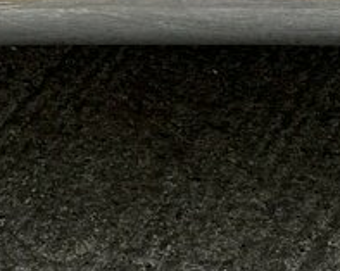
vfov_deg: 9.2
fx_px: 1437
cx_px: 269
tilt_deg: -13.9
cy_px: -466
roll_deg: +0.9
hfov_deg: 13.4
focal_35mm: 143
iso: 80
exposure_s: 1/632
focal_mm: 6.76
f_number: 1.78
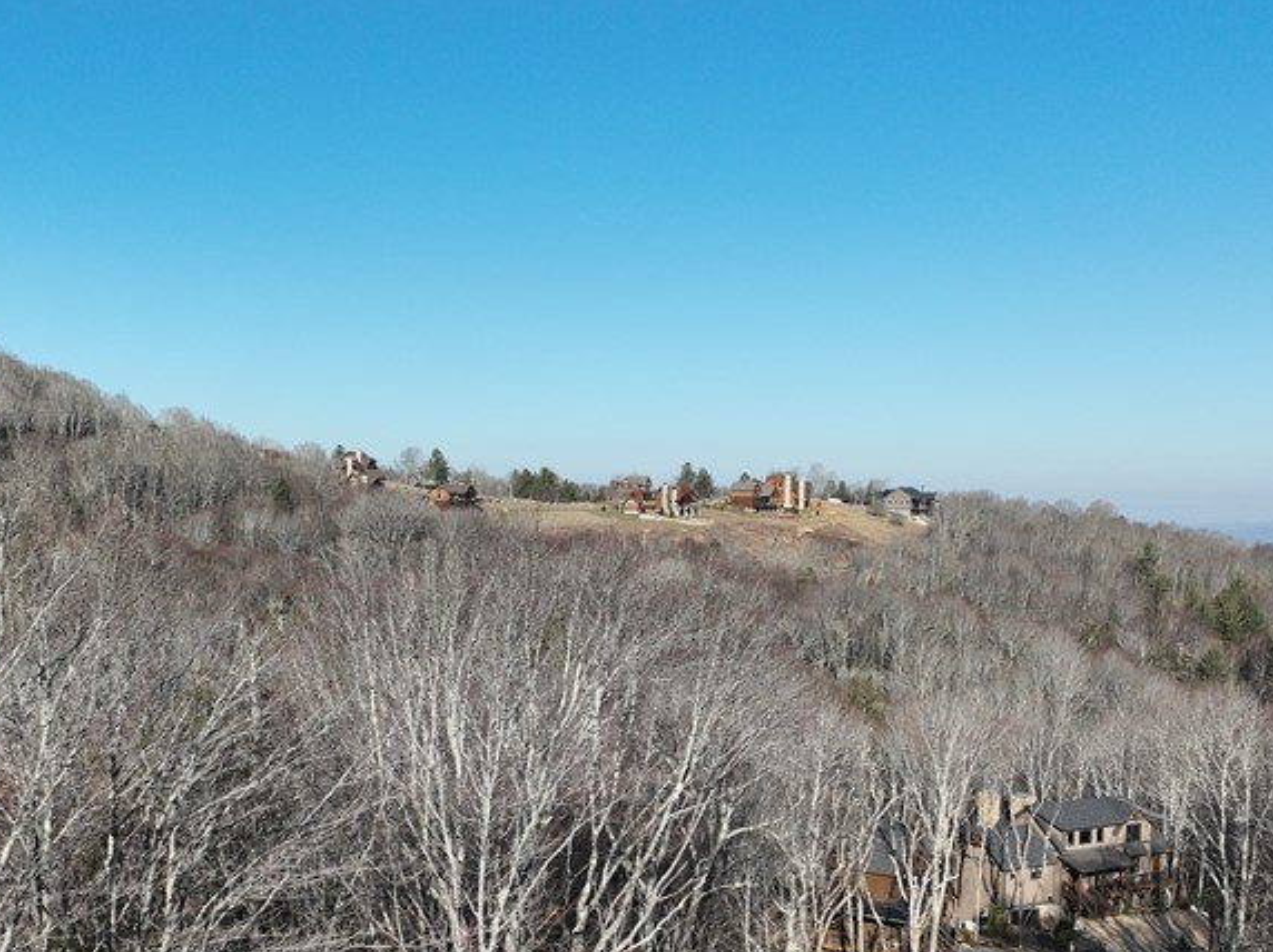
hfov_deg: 43.5
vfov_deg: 33.3
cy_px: 633
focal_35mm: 43
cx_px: 470
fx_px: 1580
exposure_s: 1/1600
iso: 100
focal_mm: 12.29
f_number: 2.8
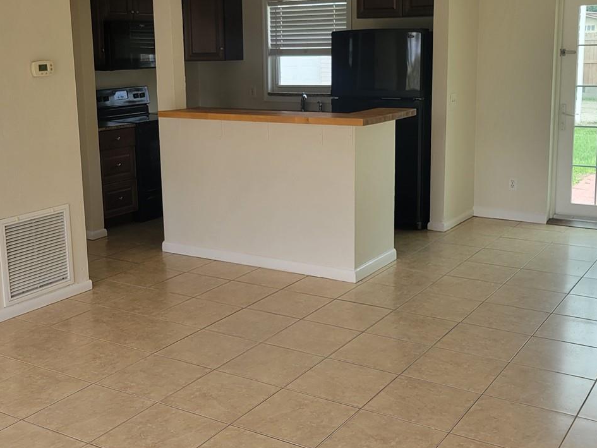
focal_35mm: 44
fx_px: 759
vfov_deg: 32.8
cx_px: 312
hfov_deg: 42.9
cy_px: 176
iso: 40
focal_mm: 5.4
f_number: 1.8
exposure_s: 1/120
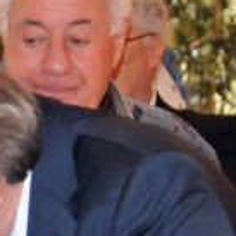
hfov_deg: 3.8
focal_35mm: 457
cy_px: 326
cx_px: -64
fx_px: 3525
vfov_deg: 3.8
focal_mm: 70
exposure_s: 1/60
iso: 3200
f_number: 7.1
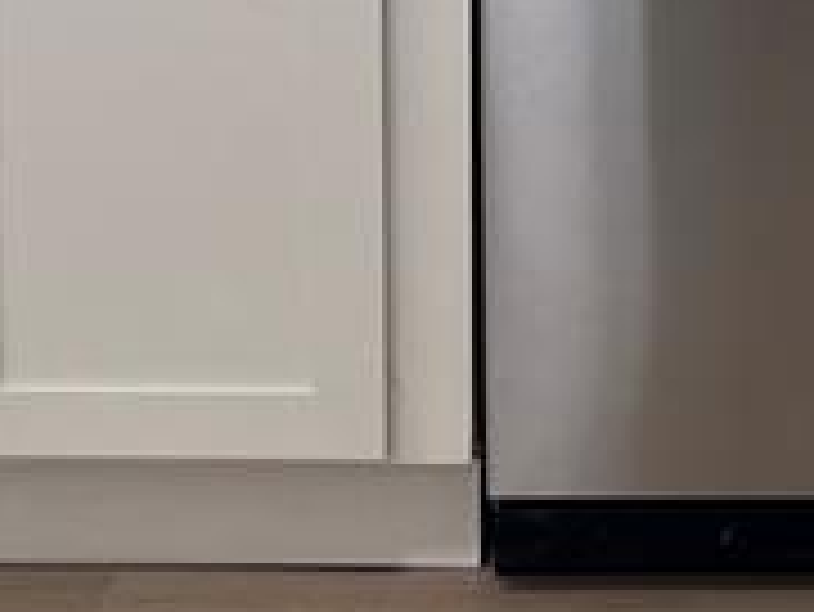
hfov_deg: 13.3
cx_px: 715
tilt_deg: -7.9
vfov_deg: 9.6
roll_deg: -0.4
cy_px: -452
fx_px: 3459
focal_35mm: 147
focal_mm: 5.7
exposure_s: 1/120
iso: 100
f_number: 1.5
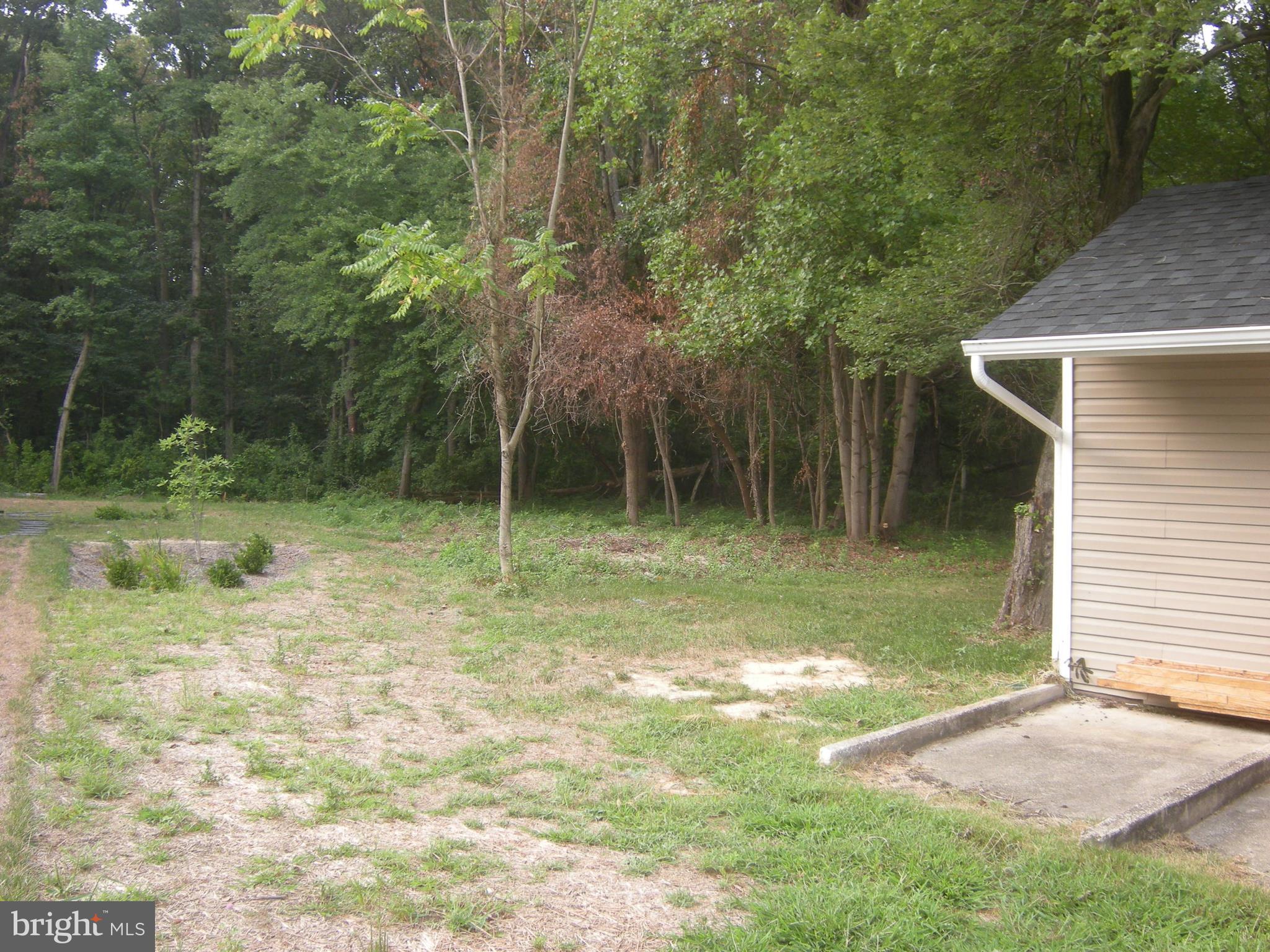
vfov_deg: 37.7
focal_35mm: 38
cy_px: 476
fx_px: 1394
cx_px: 635
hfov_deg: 49.0
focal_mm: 6.3
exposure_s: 1/51.5
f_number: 3.2
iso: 84
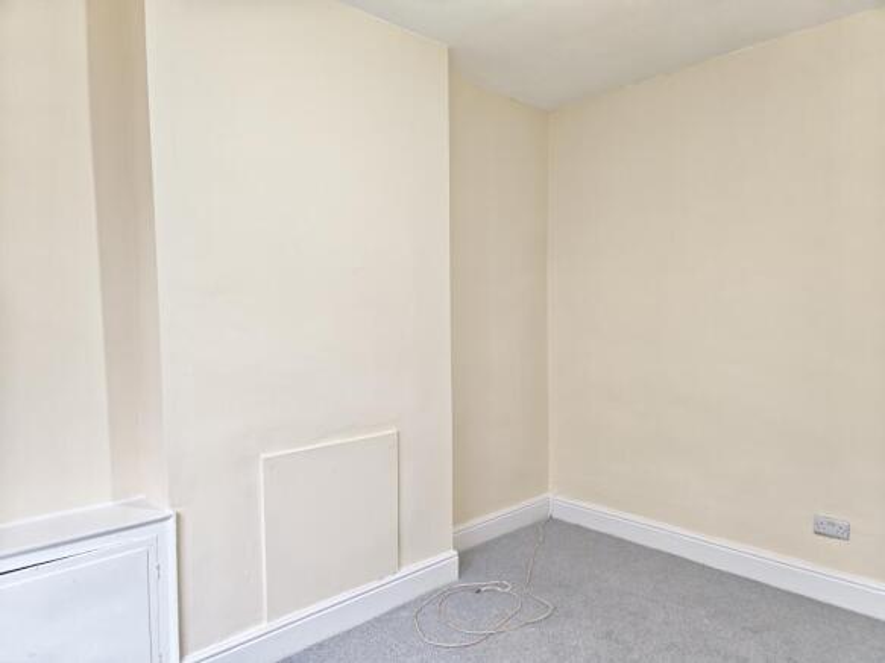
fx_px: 588
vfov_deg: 58.9
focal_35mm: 23
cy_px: 332
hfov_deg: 73.9
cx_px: 442
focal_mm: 5.4
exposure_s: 1/50
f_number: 1.6
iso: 100
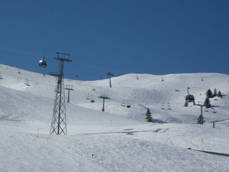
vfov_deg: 12.0
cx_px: 88
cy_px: 93
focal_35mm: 124
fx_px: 820
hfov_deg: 15.9
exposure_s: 1/320
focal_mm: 16.5
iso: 100
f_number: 14
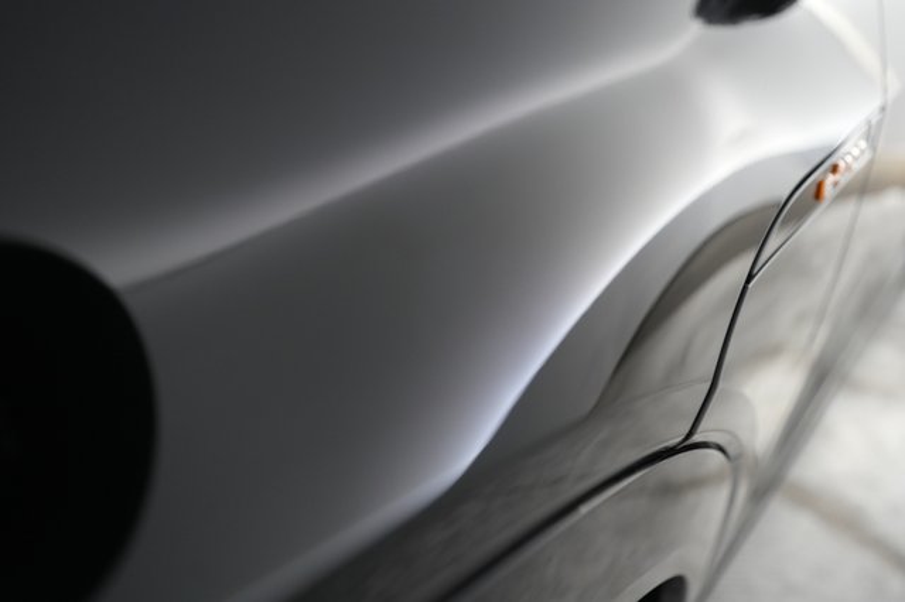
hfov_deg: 73.8
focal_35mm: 24
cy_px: 301
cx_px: 452
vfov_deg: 53.1
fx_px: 603
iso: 1600
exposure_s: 1/60
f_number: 2.8
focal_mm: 24
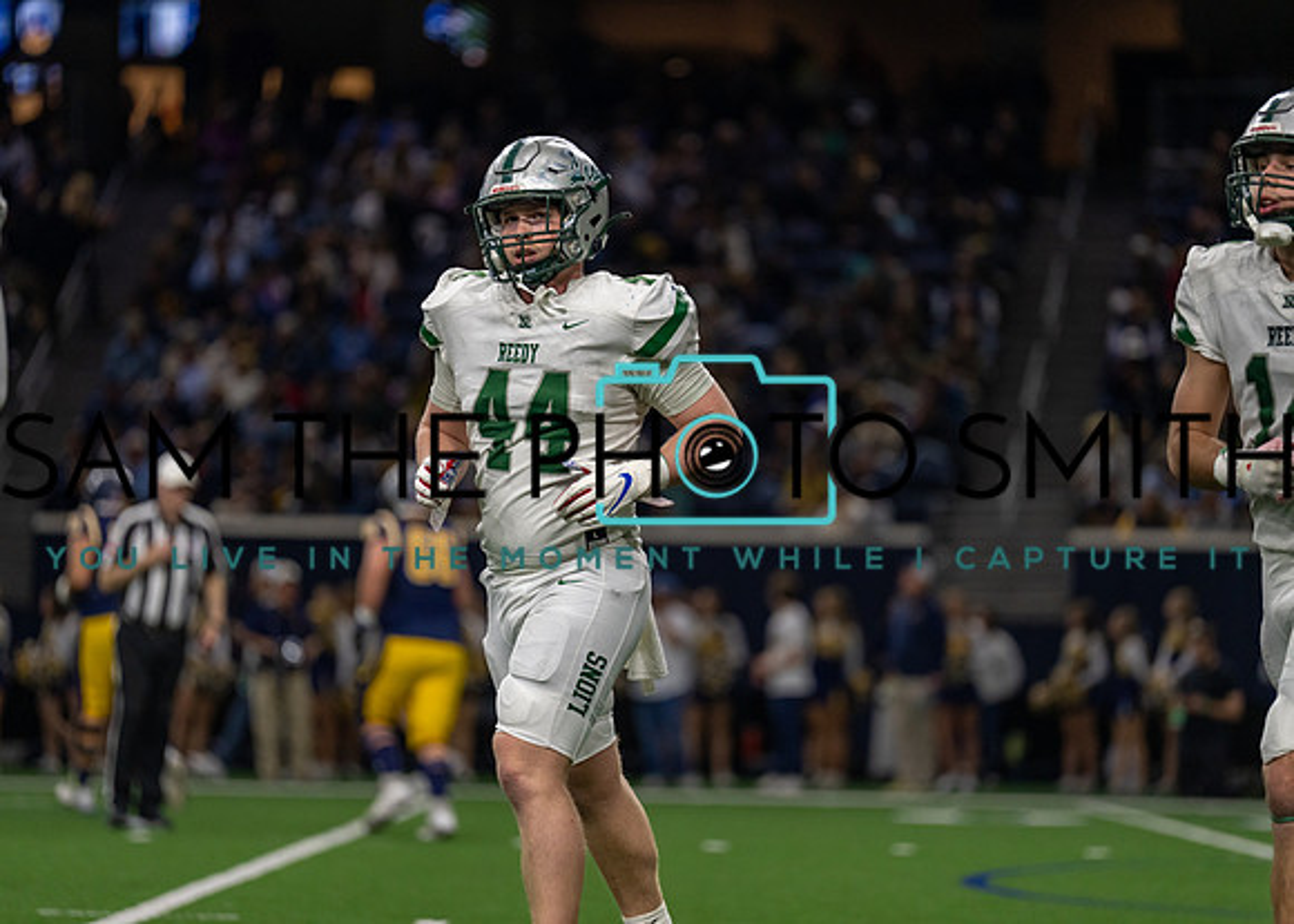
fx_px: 7122
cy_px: 462
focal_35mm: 194
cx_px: 647
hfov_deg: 10.4
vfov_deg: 7.4
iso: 2000
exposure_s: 1/1000
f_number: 2.8
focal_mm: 185
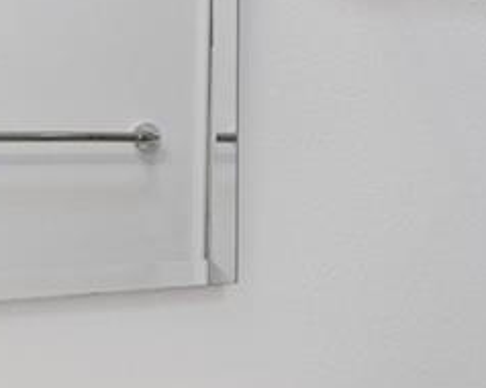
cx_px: 727
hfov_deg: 17.2
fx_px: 1452
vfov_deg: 15.2
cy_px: 159
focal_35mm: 101
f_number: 7.1
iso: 250
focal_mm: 16
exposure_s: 1/6
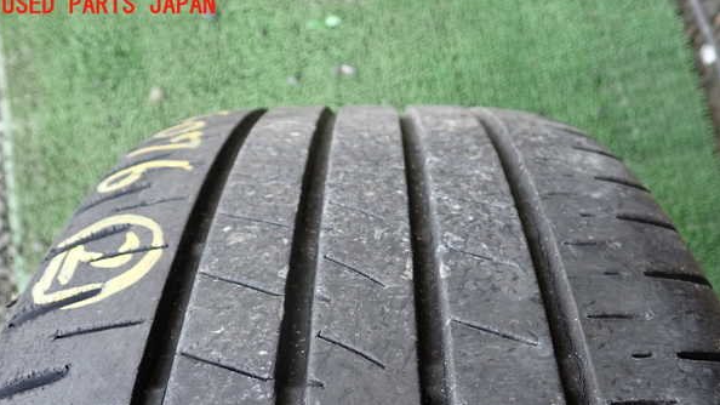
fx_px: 630
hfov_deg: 59.5
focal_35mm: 33
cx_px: 359
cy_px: 263
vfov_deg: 35.3
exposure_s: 1/60
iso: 200
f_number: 2.3
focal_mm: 5.4
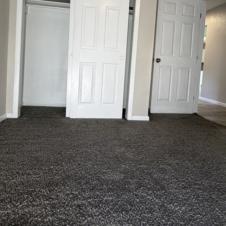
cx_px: 107
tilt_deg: -0.9
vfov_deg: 61.4
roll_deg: -5.1
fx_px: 185
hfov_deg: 62.9
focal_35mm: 25
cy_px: 75
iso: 250
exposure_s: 1/120
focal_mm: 2.22
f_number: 2.2
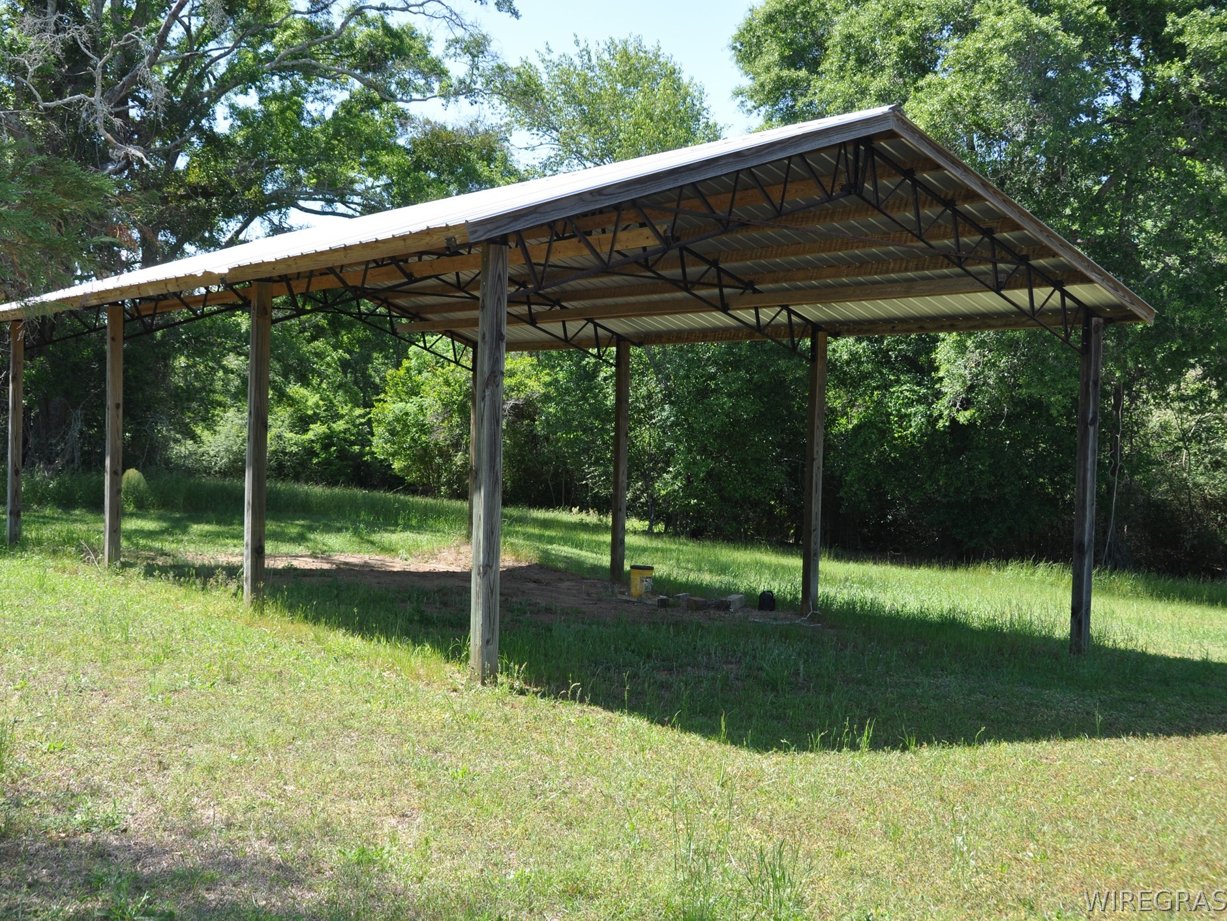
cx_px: 604
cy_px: 451
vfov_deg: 36.0
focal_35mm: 40
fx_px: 1418
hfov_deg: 46.8
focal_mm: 24
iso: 200
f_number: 7.1
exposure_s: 1/200
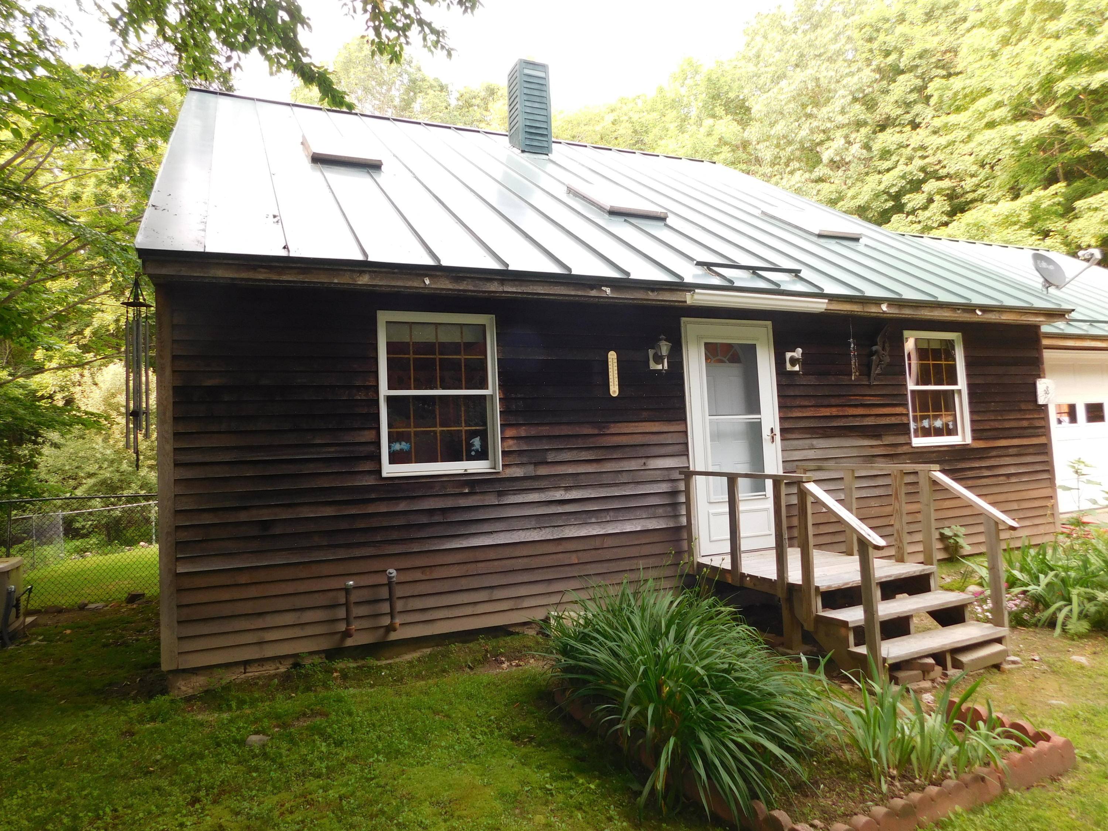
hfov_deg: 73.9
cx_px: 554
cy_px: 416
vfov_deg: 58.9
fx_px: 736
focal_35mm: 23
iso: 125
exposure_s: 1/80
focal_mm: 4
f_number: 3
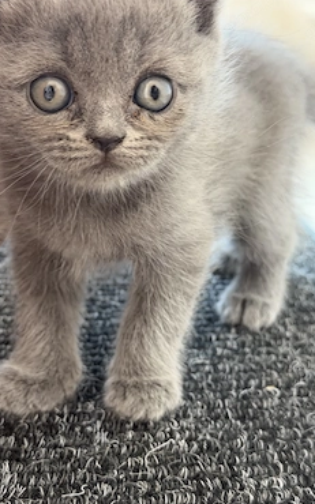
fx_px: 756
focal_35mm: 55
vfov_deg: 36.9
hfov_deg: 23.5
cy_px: 236
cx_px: 139
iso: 320
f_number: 1.78
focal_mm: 6.76
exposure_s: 1/40
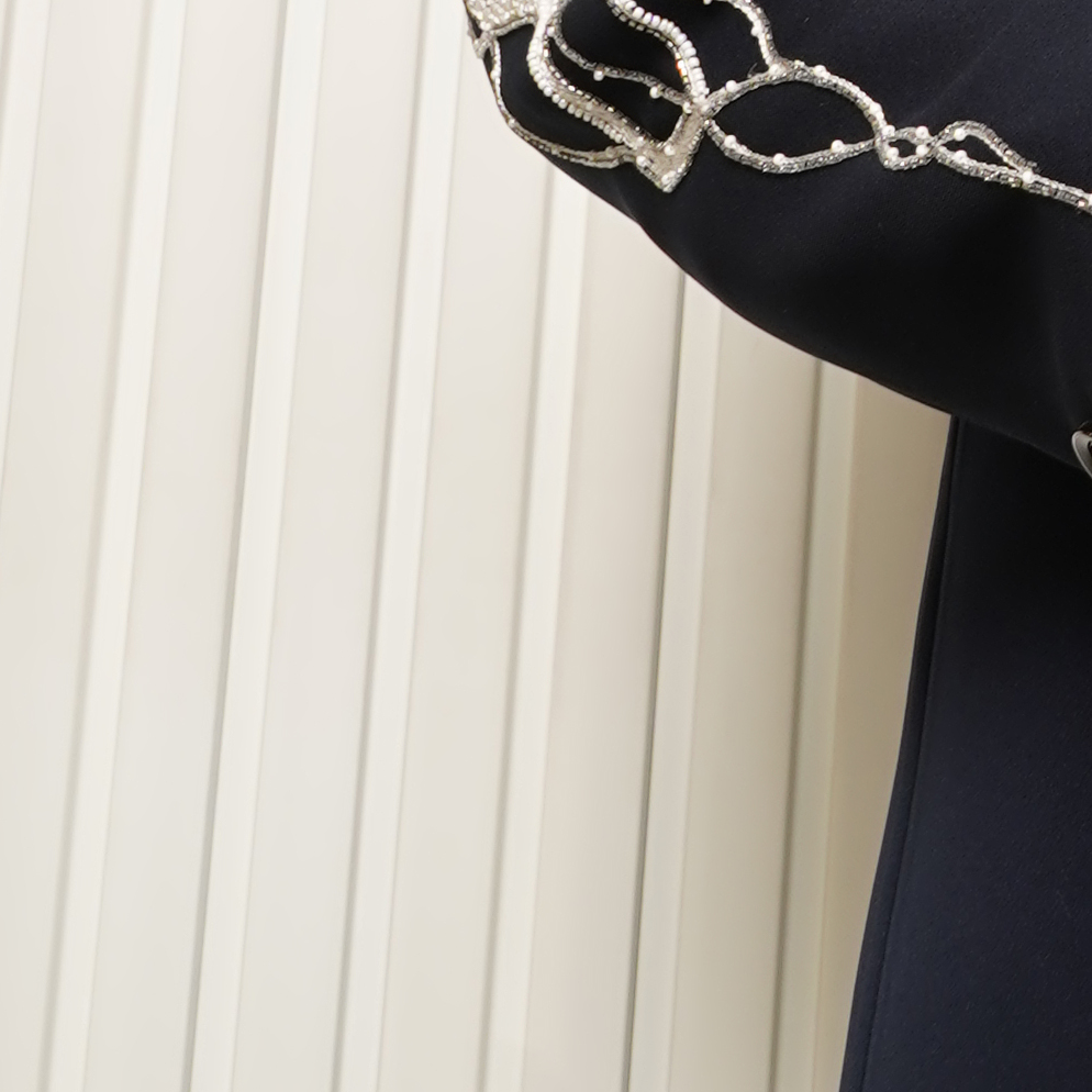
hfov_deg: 6.2
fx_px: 9886
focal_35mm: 277
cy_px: -687
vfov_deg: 6.2
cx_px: 1756
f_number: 9
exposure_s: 1/100
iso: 320
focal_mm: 54
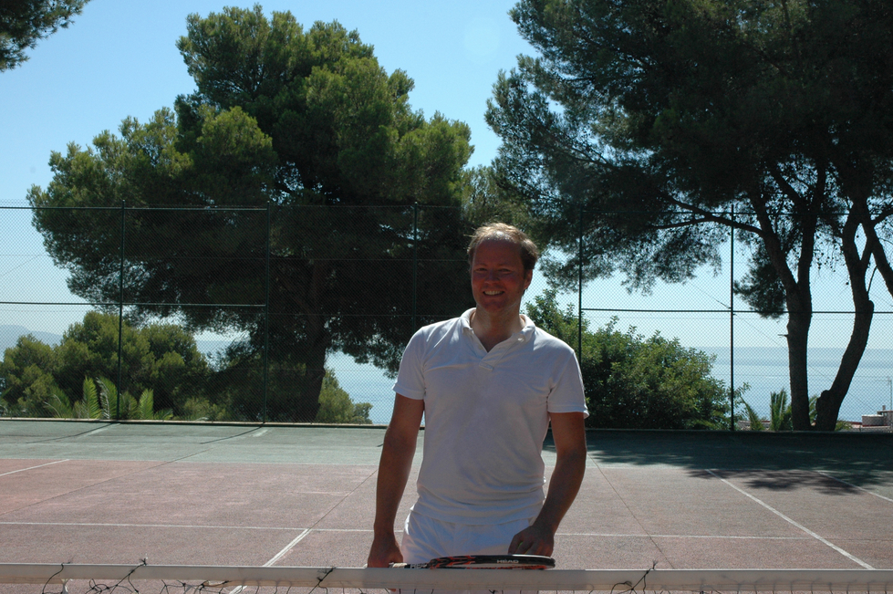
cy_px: 300
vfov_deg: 28.3
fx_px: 1178
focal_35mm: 48
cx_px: 446
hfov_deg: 41.5
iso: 400
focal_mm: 31
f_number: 11
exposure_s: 1/500
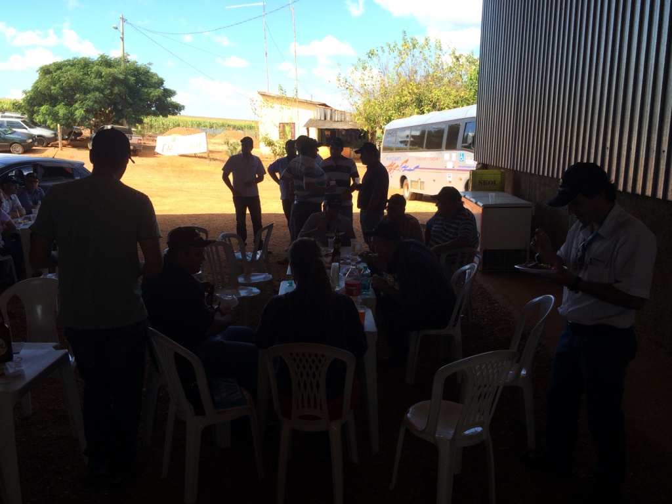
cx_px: 336
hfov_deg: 60.0
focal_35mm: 30
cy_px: 252
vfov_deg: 46.8
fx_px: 582
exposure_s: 1/662
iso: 32
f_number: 2.2
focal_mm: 4.12
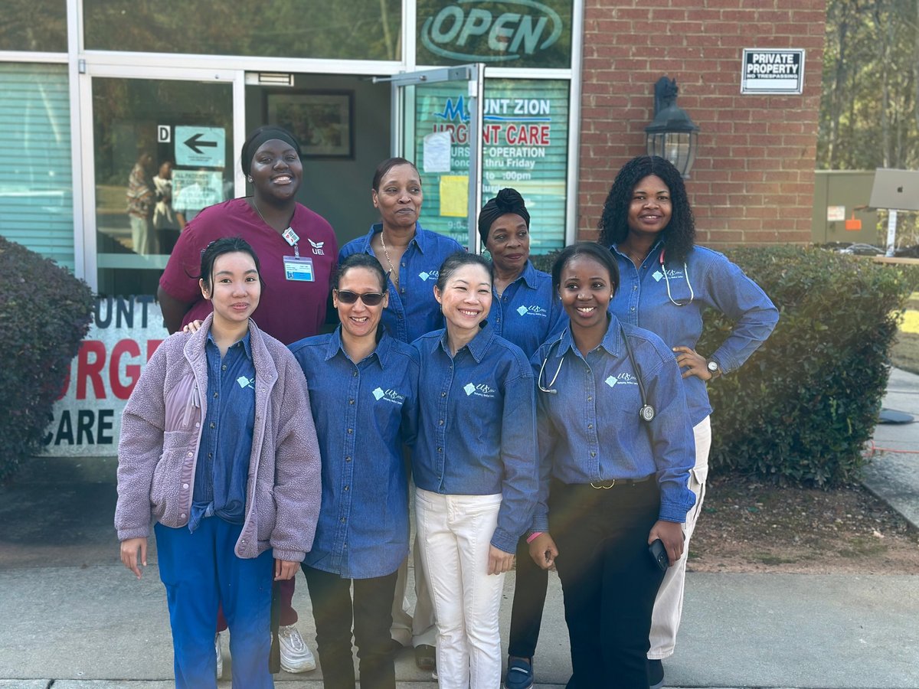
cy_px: 344
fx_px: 1274
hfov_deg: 39.7
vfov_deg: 30.3
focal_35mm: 48
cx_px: 460
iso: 80
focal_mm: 6.86
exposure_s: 1/612
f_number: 1.78
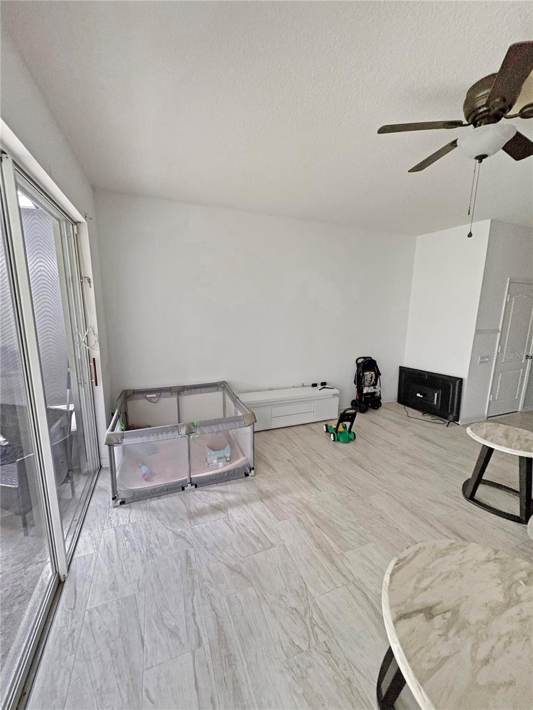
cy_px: 355
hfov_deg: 85.7
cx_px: 266
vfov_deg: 102.1
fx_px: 287
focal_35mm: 14
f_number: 2.2
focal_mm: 2.22
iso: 640
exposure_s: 1/60
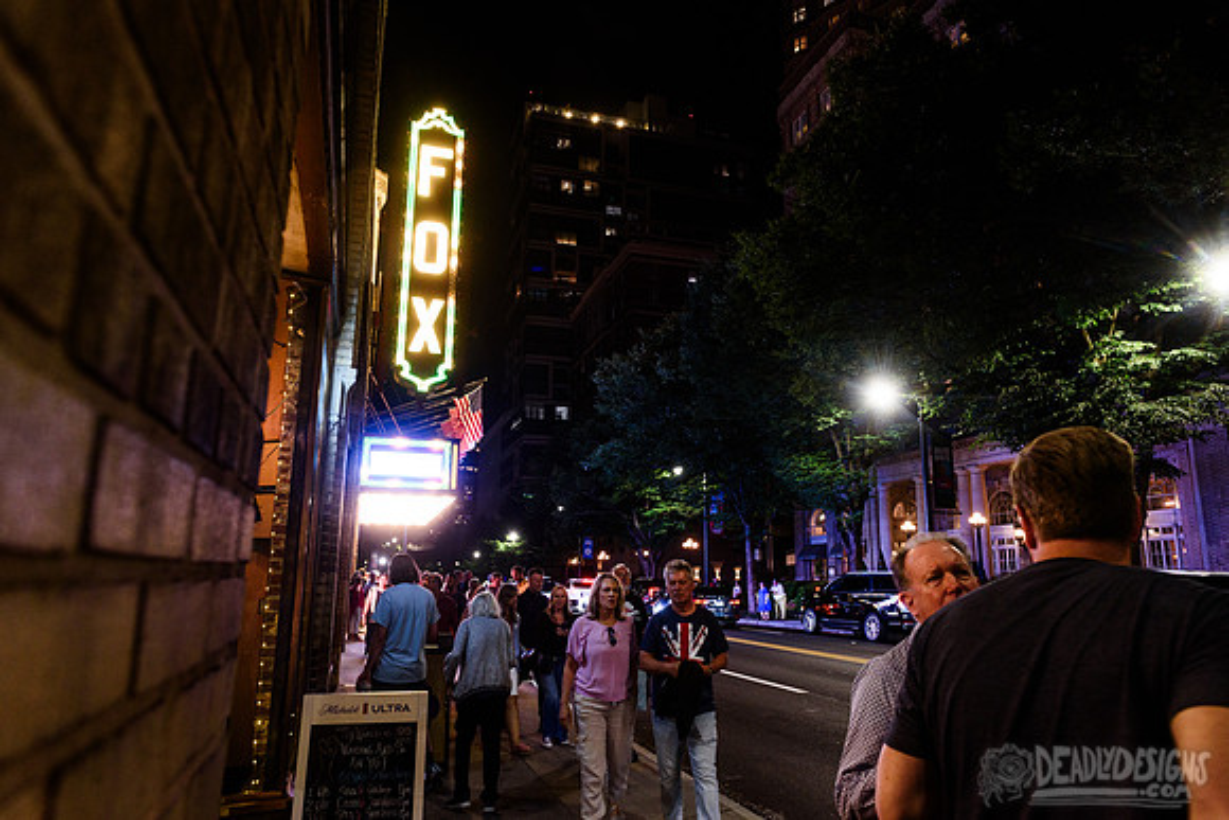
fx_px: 819
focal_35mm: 24
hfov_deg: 73.7
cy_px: 410
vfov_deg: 53.2
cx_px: 614
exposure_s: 1/50
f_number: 4.5
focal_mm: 24
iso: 1250
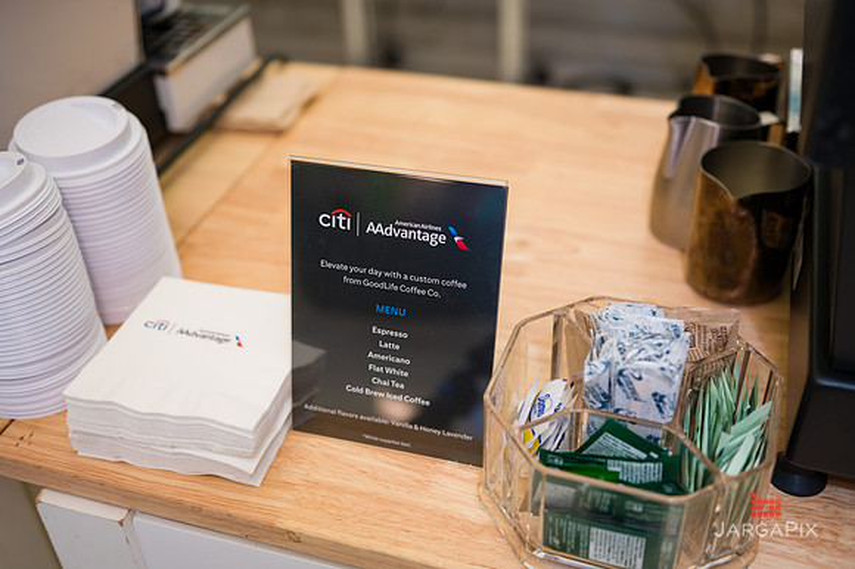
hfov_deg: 48.5
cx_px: 428
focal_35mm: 40
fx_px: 949
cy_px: 284
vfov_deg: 33.4
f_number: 3.2
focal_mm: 40
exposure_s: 1/200
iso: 400
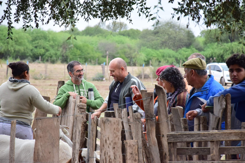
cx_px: 122
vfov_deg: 8.7
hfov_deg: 13.0
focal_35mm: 158
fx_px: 1072
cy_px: 82
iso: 1250
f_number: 5.6
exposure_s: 1/640
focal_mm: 105
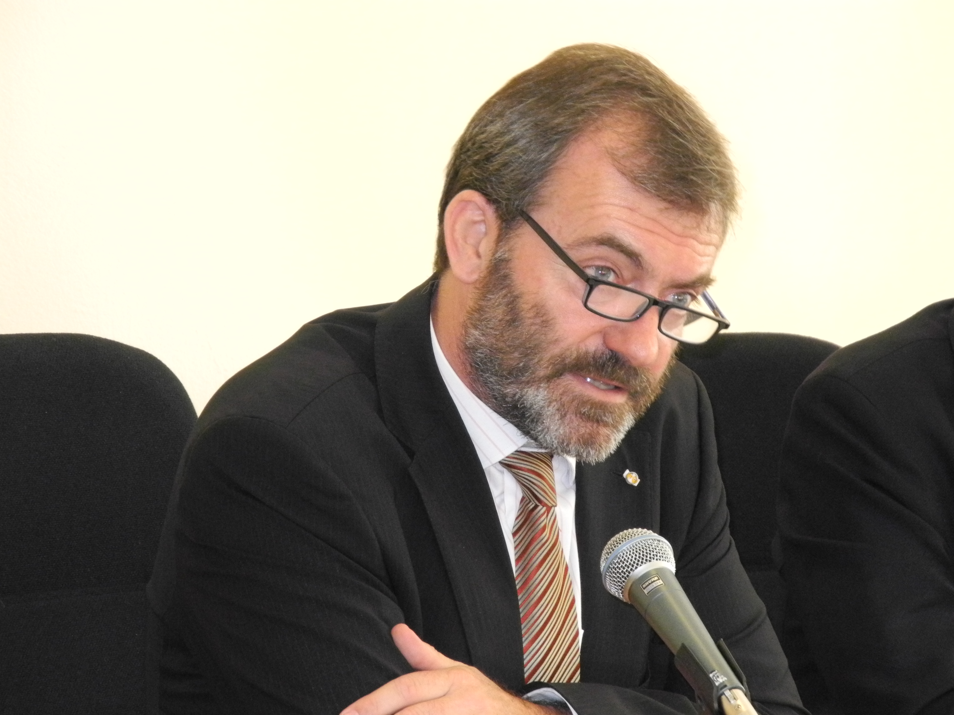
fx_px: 5539
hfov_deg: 9.8
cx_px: 476
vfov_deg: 7.4
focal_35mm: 201
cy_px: 359
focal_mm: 42.6
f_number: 5.6
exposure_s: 1/43.3
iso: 800
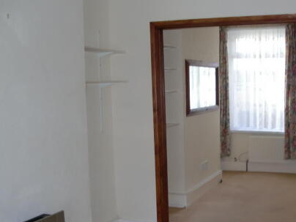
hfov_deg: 36.3
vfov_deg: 27.8
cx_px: 208
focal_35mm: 52
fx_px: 445
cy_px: 154
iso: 125
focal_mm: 6.3
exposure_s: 1/60
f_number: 2.8
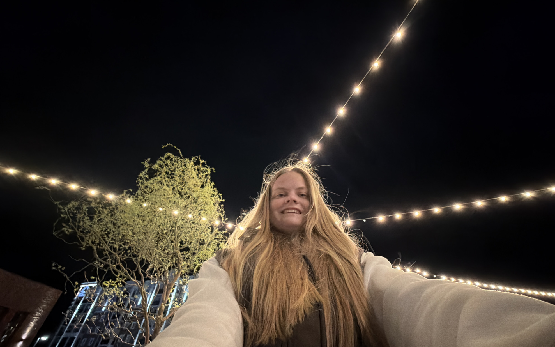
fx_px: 227
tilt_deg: +38.3
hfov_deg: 101.5
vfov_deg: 74.0
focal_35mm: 15
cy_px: 208
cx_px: 280
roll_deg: -2.1
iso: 1600
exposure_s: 1/30
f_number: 2.2
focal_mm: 2.22
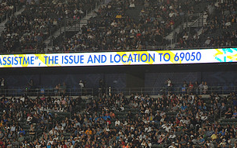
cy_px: 110
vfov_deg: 5.4
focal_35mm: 242
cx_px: 78
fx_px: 1564
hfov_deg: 8.7
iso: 1250
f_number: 2.8
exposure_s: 1/1000
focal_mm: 125
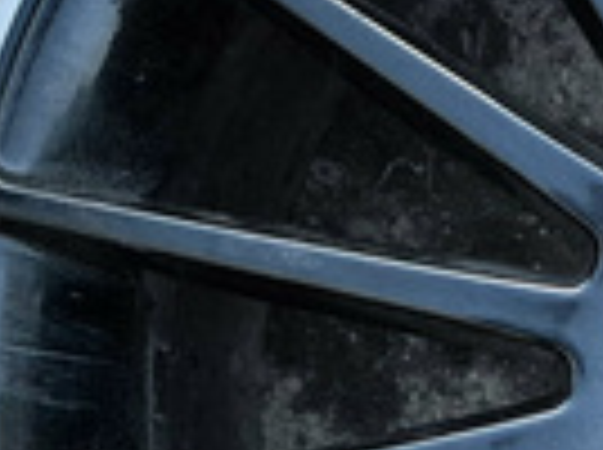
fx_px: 1791
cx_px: 864
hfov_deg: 17.5
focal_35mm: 103
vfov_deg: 14.2
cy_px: 382
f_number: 1.8
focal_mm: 5.4
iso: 1600
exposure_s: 1/50
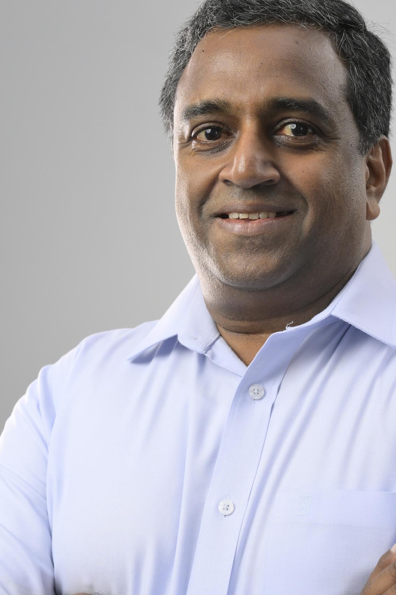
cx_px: 235
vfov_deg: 20.8
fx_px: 1617
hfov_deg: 14.0
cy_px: 339
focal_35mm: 98
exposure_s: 1/200
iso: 320
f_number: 6.3
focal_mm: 55
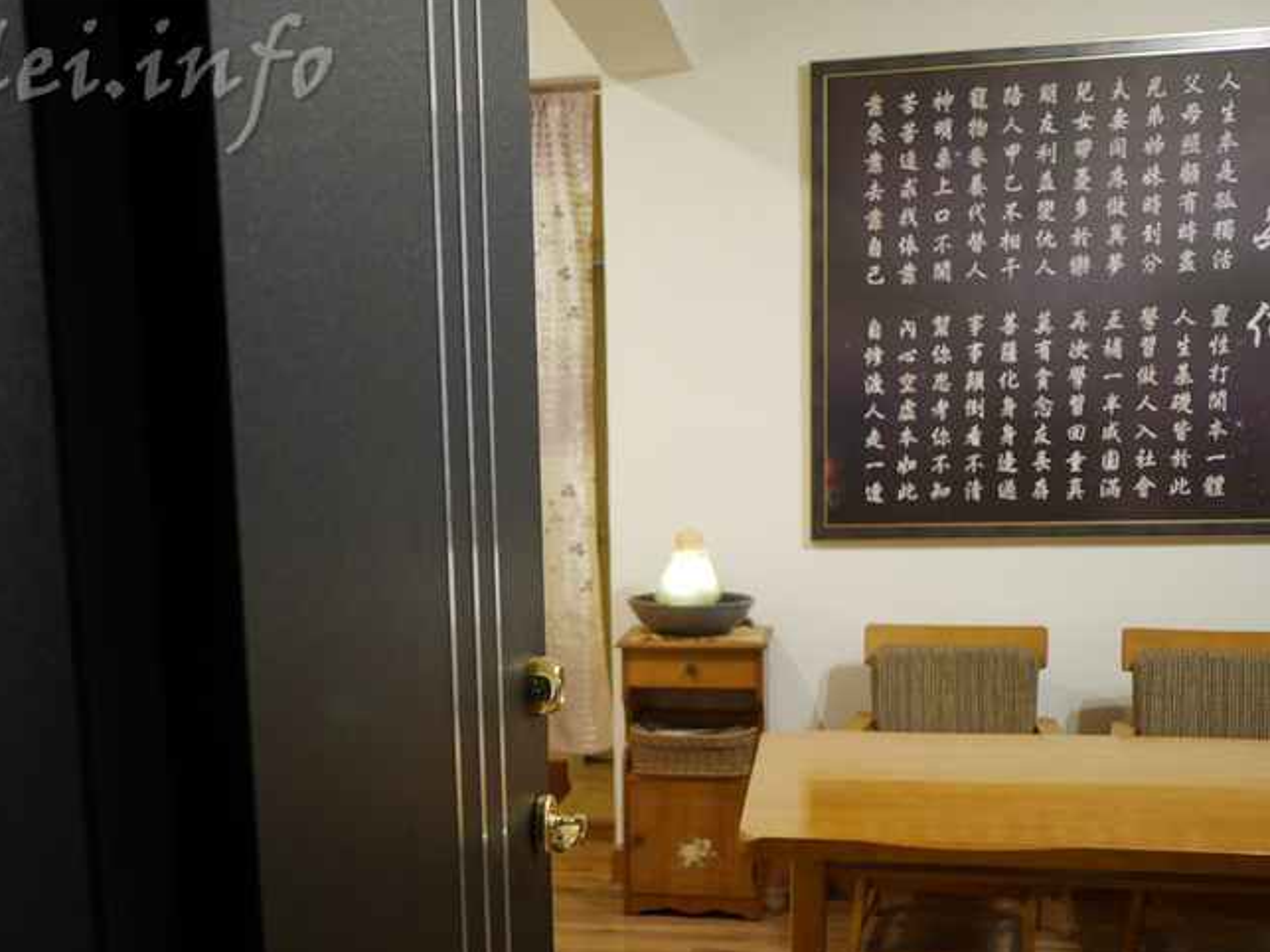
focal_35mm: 42
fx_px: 1541
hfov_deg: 44.6
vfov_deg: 34.0
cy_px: 651
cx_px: 517
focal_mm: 15
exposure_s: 1/60
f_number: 1.7
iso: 1000
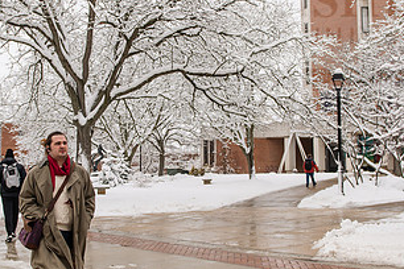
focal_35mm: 53
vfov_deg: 25.5
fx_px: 595
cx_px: 187
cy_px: 118
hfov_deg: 37.5
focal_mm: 28
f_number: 3.5
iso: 125
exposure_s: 1/640
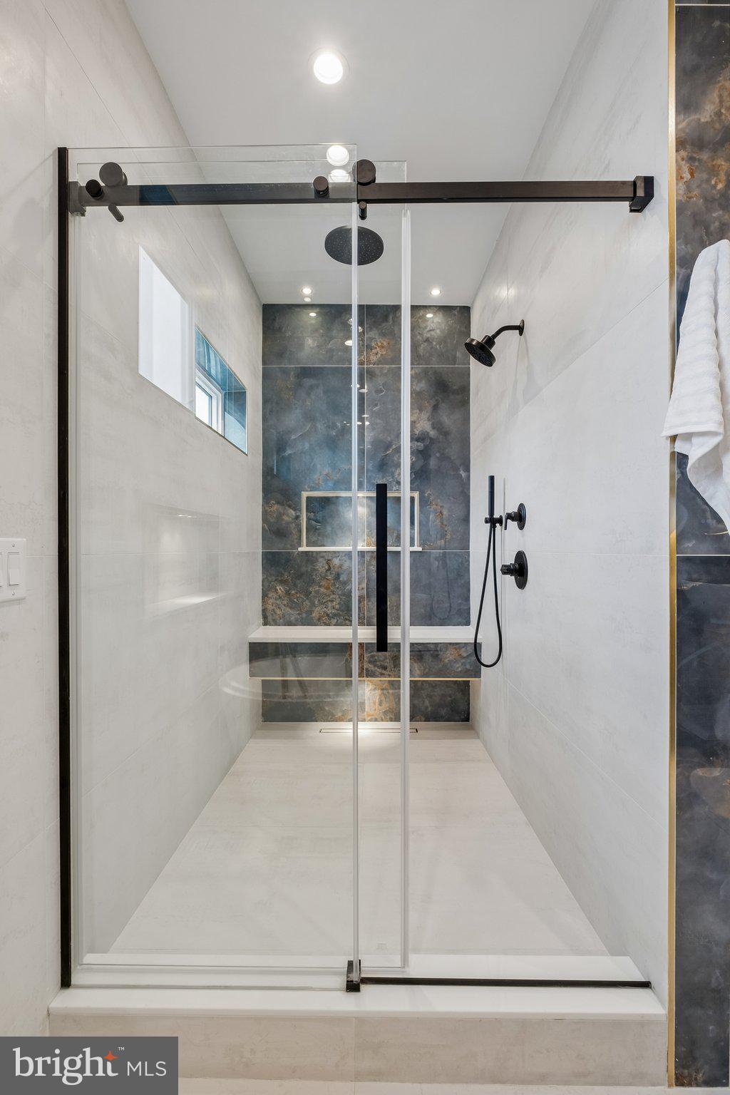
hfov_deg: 77.3
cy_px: 548
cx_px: 365
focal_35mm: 15
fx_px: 456
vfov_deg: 100.4
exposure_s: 1/10
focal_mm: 10
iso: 250
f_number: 8
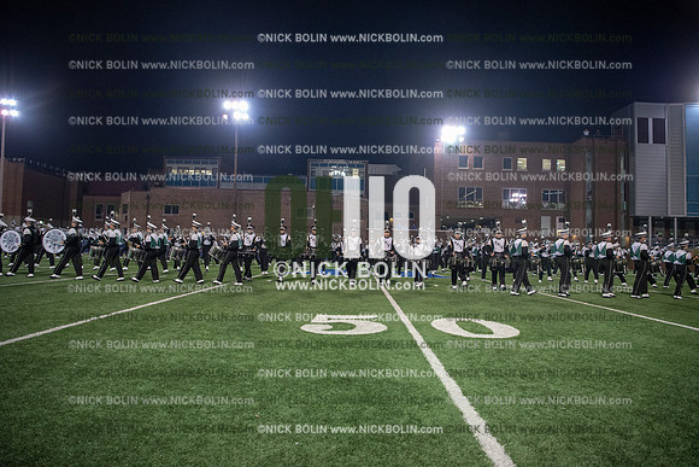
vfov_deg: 53.2
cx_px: 350
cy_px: 234
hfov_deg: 73.7
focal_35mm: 24
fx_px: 466
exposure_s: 1/500
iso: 3200
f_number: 3.2
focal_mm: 24
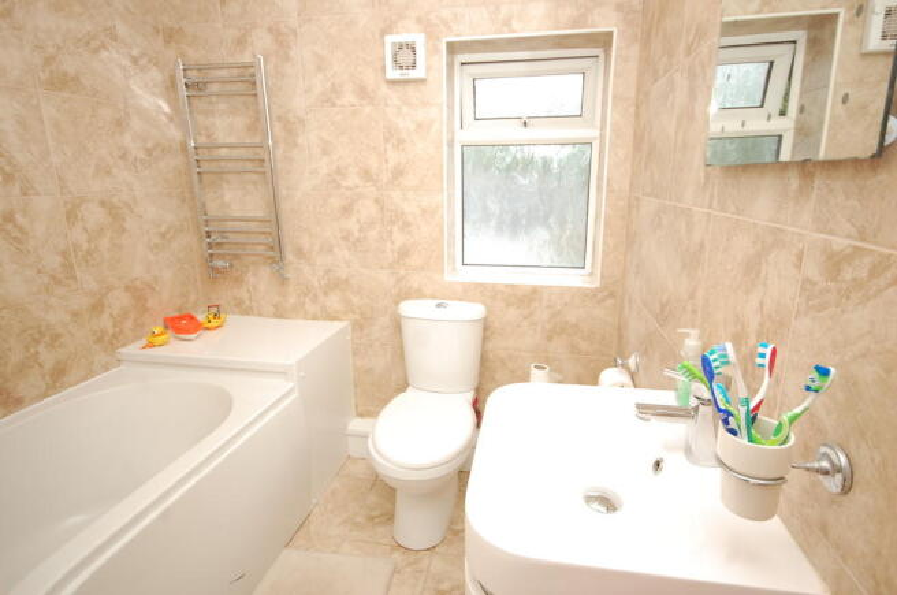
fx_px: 485
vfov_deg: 63.0
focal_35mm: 20
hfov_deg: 85.5
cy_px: 298
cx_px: 448
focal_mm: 13
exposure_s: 1/60
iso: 400
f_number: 4.5
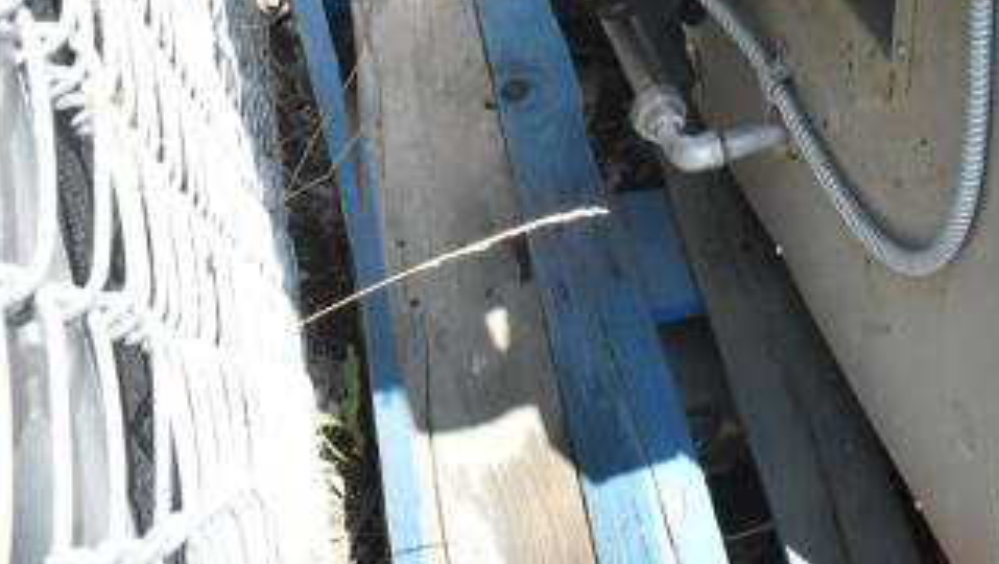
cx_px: 839
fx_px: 2147
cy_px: -661
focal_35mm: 81
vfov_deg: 12.6
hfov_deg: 25.6
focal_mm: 18
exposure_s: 1/400
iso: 1600
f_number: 10
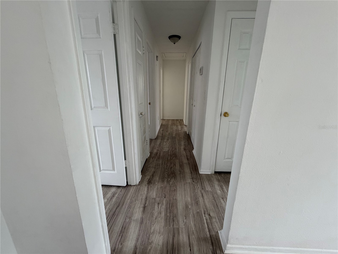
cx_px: 169
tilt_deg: -18.3
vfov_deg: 85.7
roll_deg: -0.7
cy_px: 127
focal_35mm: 14
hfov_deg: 102.1
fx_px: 137
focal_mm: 2.22
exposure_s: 1/121
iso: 125
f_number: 2.2
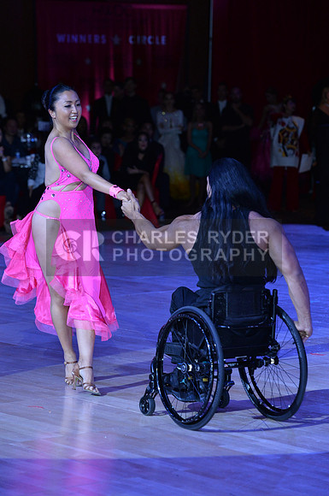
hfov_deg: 9.8
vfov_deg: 14.7
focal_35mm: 140
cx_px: 164
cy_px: 248
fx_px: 1925
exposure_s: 1/250
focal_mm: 140
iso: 2000
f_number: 5
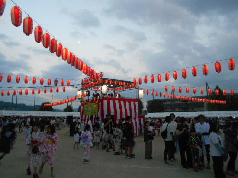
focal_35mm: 26
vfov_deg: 53.1
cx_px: 119
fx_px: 179
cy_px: 89
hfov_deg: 67.3
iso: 560
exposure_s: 1/250
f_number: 3.2
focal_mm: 4.6
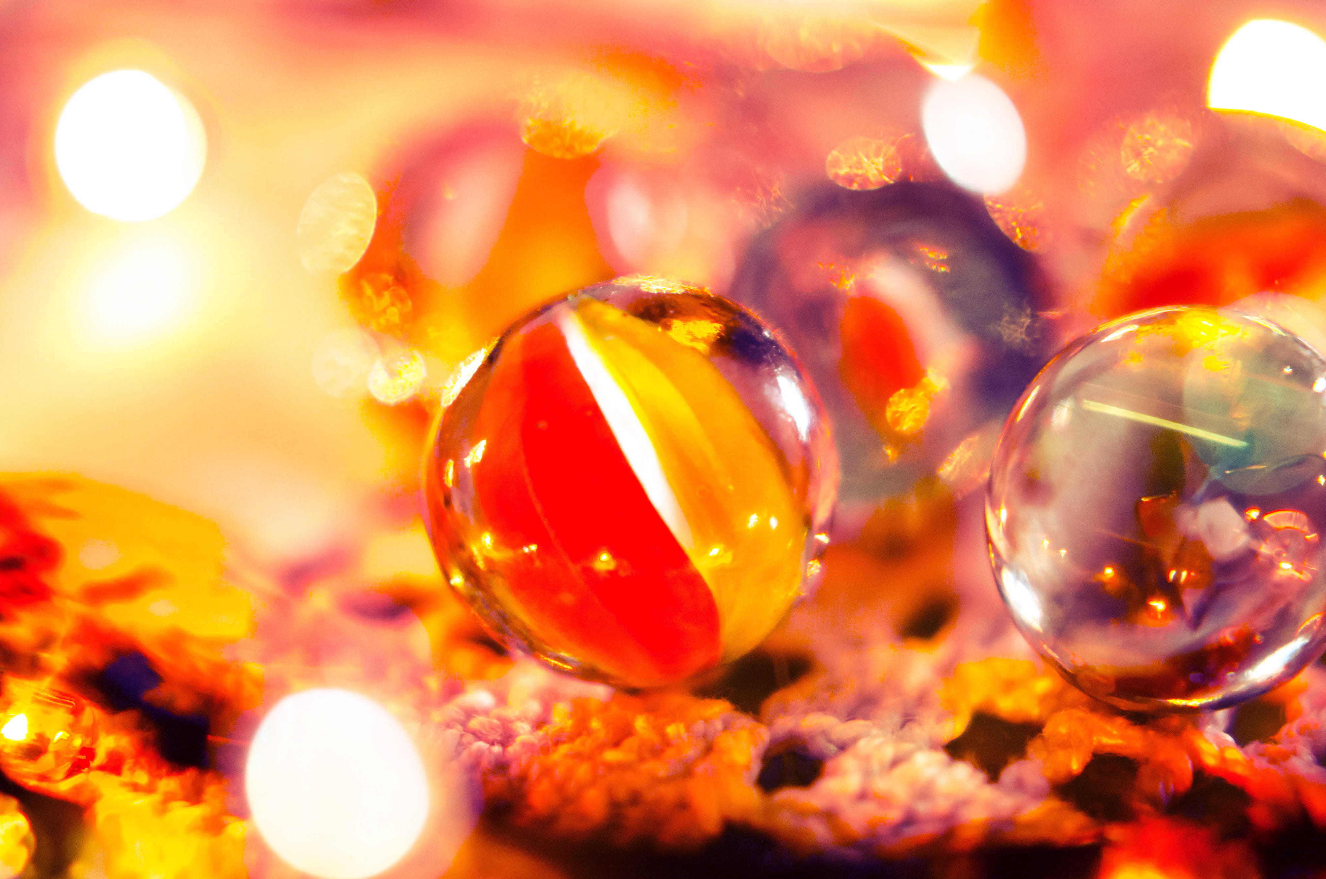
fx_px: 3382
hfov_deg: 22.2
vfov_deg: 14.8
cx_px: 631
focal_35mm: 92
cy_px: 360
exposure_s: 1/80
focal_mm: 50
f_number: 1.8
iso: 1250
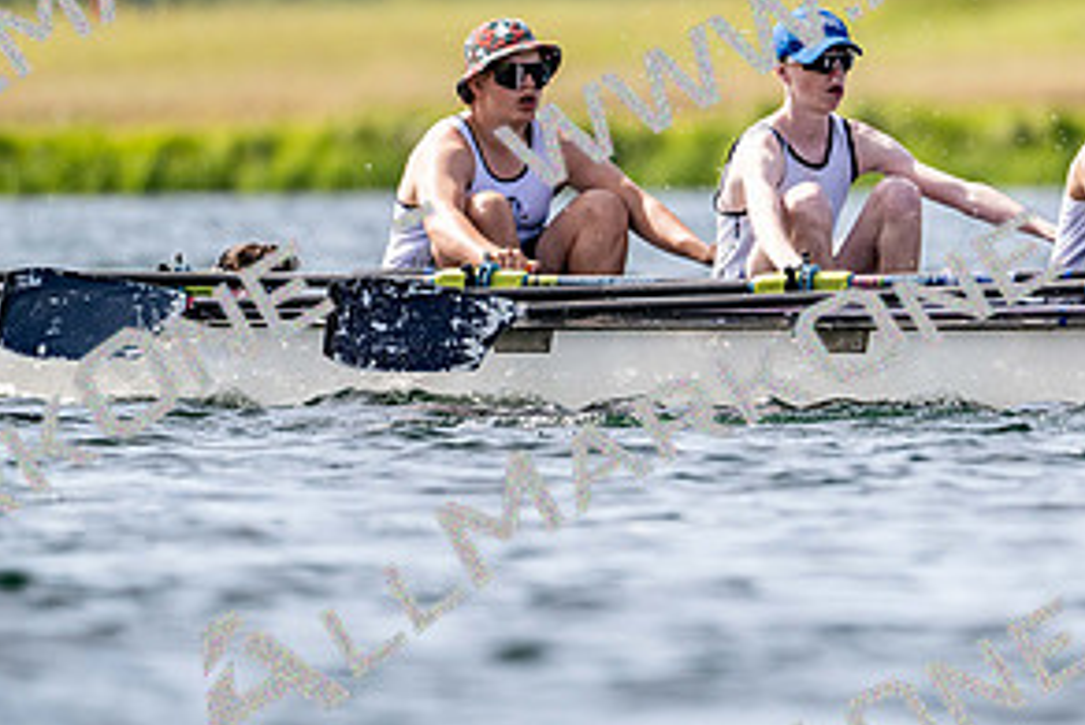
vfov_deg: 1.7
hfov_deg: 2.6
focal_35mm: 795
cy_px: 199
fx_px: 23971
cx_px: 955
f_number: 4.5
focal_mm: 400
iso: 250
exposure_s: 1/2500
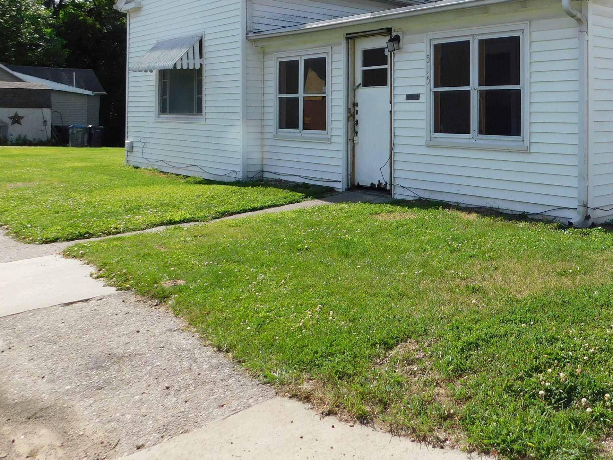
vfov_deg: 37.4
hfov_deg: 47.7
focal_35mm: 37
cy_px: 98
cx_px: 479
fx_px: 655
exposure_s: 1/1250
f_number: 3
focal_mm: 4
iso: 125
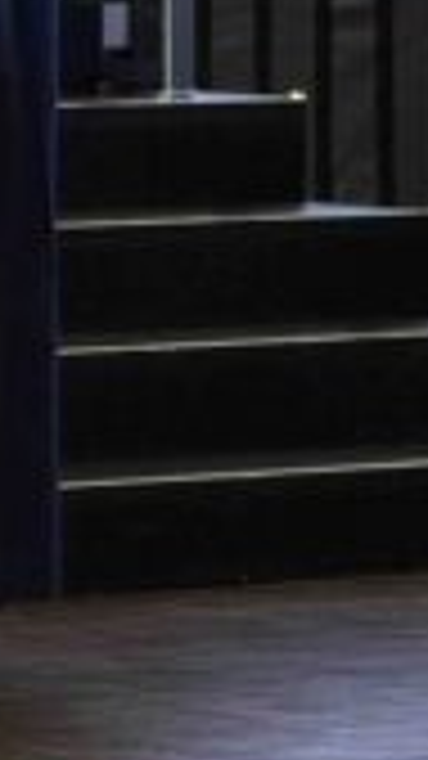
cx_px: 861
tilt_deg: -4.6
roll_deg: -0.3
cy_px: 396
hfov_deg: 2.4
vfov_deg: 4.4
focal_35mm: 496
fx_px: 10012
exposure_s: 1/67
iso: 320
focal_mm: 16.89
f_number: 2.8
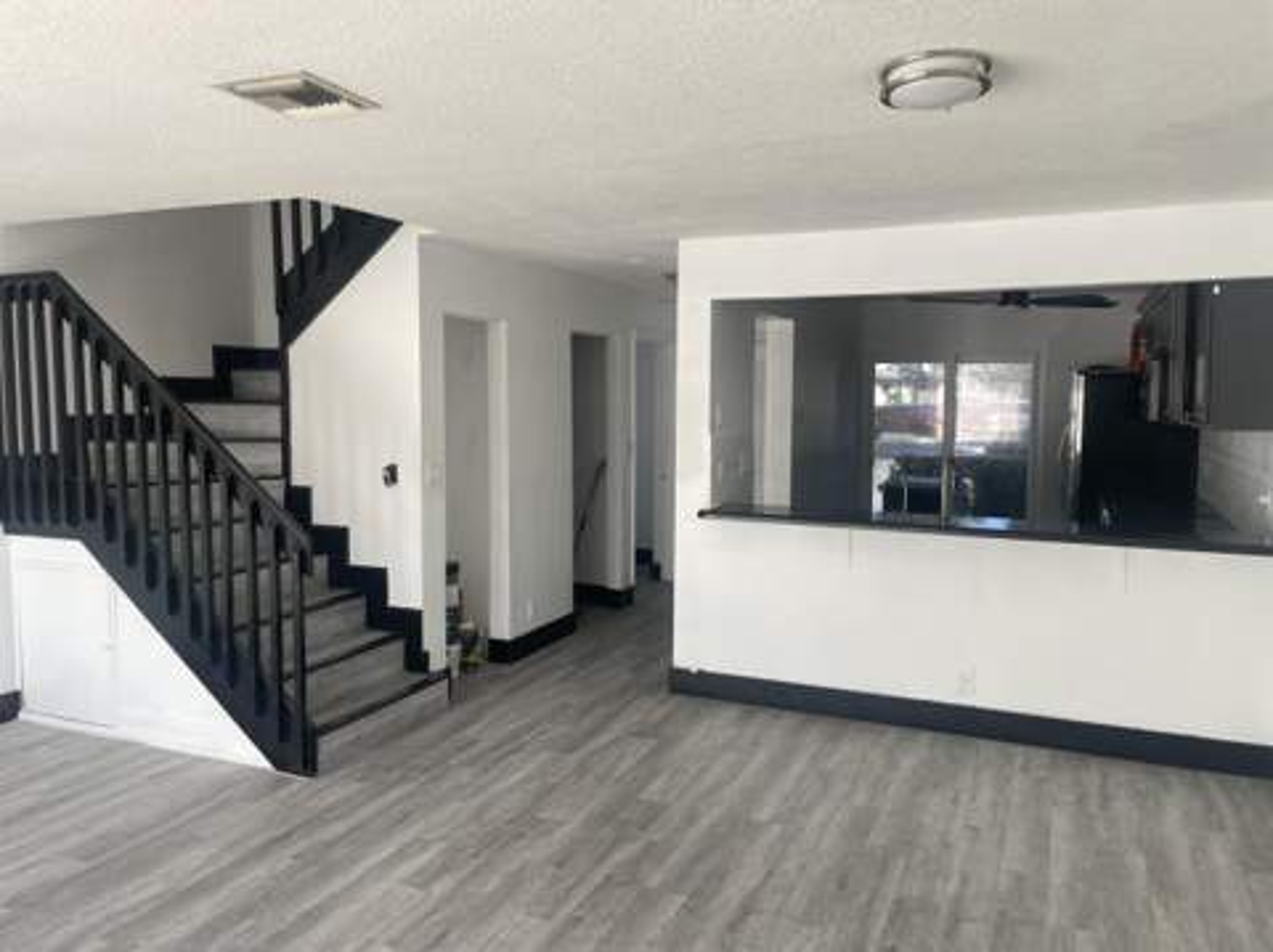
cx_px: 636
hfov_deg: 67.4
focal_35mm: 26
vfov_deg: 53.0
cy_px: 476
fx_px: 955
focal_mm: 4.2
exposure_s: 1/154
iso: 32
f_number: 1.6
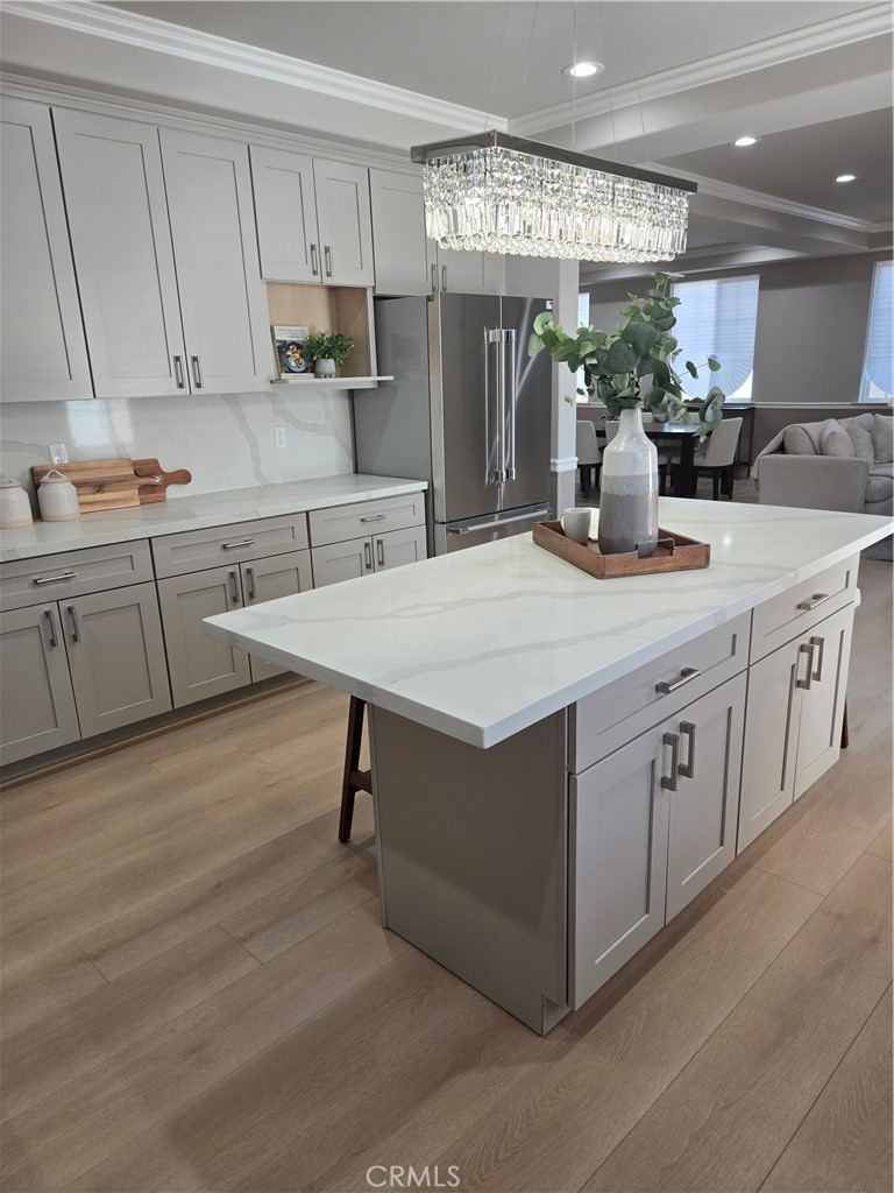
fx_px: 792
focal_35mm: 23
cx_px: 447
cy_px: 596
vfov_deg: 73.9
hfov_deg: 58.9
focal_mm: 5.4
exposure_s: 1/120
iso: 50
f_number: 1.8
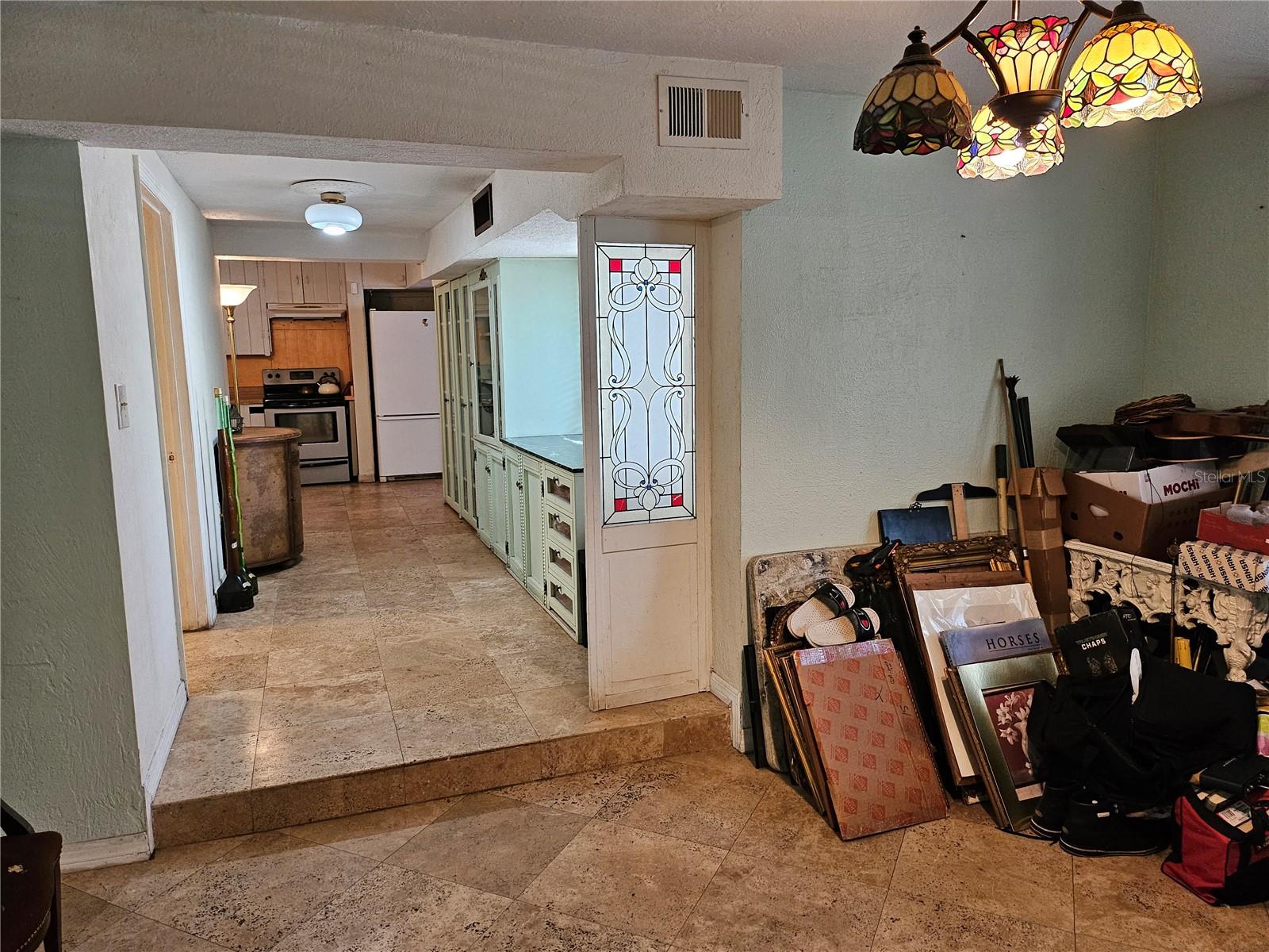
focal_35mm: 24
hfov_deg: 71.6
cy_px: 476
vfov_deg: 56.8
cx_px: 634
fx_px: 880
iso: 400
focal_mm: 5
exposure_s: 1/120
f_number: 1.8
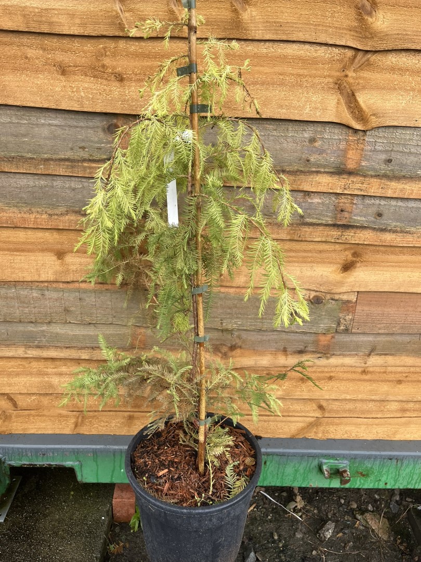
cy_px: 281
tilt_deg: -26.3
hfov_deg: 53.1
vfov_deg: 67.3
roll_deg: -3.5
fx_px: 422
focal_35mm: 26
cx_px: 210
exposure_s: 1/598
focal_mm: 5.1
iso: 50
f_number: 1.6
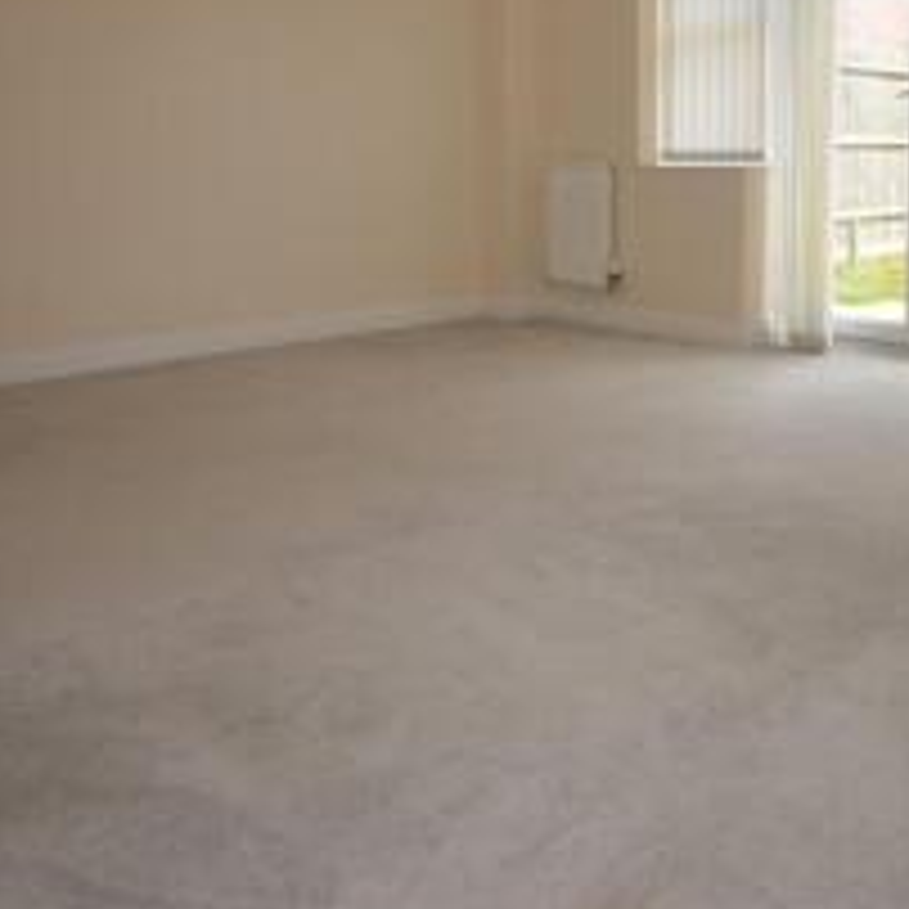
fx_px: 1025
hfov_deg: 46.8
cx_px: 634
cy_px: 232
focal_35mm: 34
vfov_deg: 46.2
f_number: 5.6
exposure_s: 1/125
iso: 110
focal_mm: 11.5
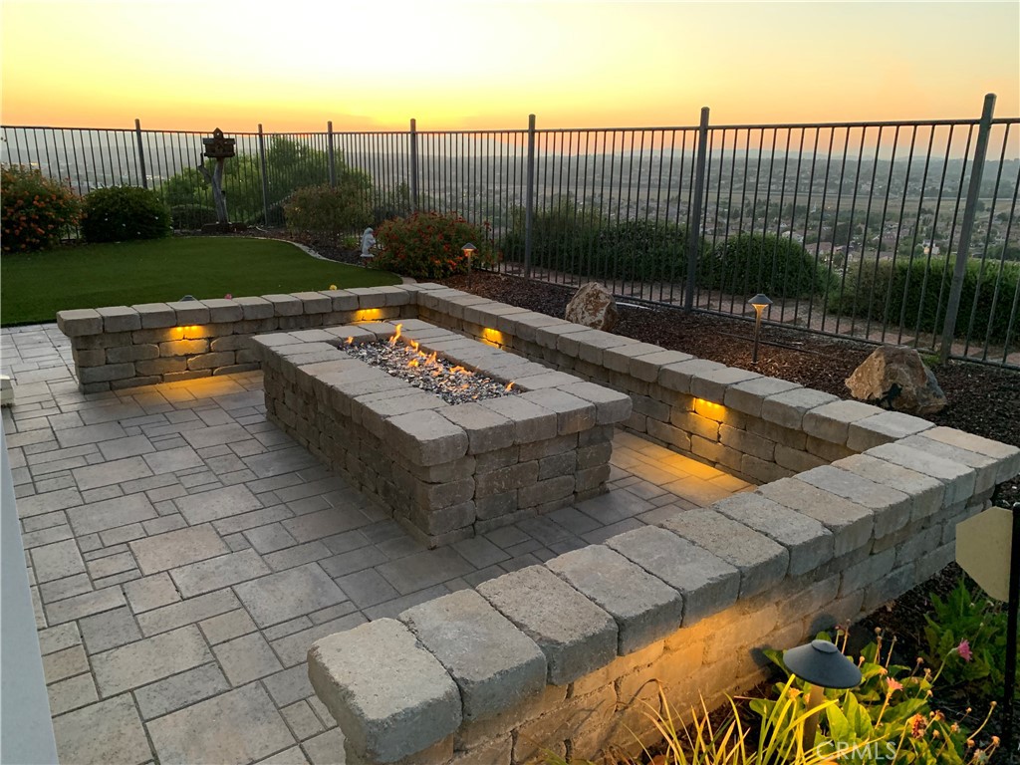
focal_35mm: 26
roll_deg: -1.6
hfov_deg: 67.3
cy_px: 382
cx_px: 510
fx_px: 766
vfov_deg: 53.1
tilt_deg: -17.3
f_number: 1.8
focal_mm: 4.25
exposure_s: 1/60
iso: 320
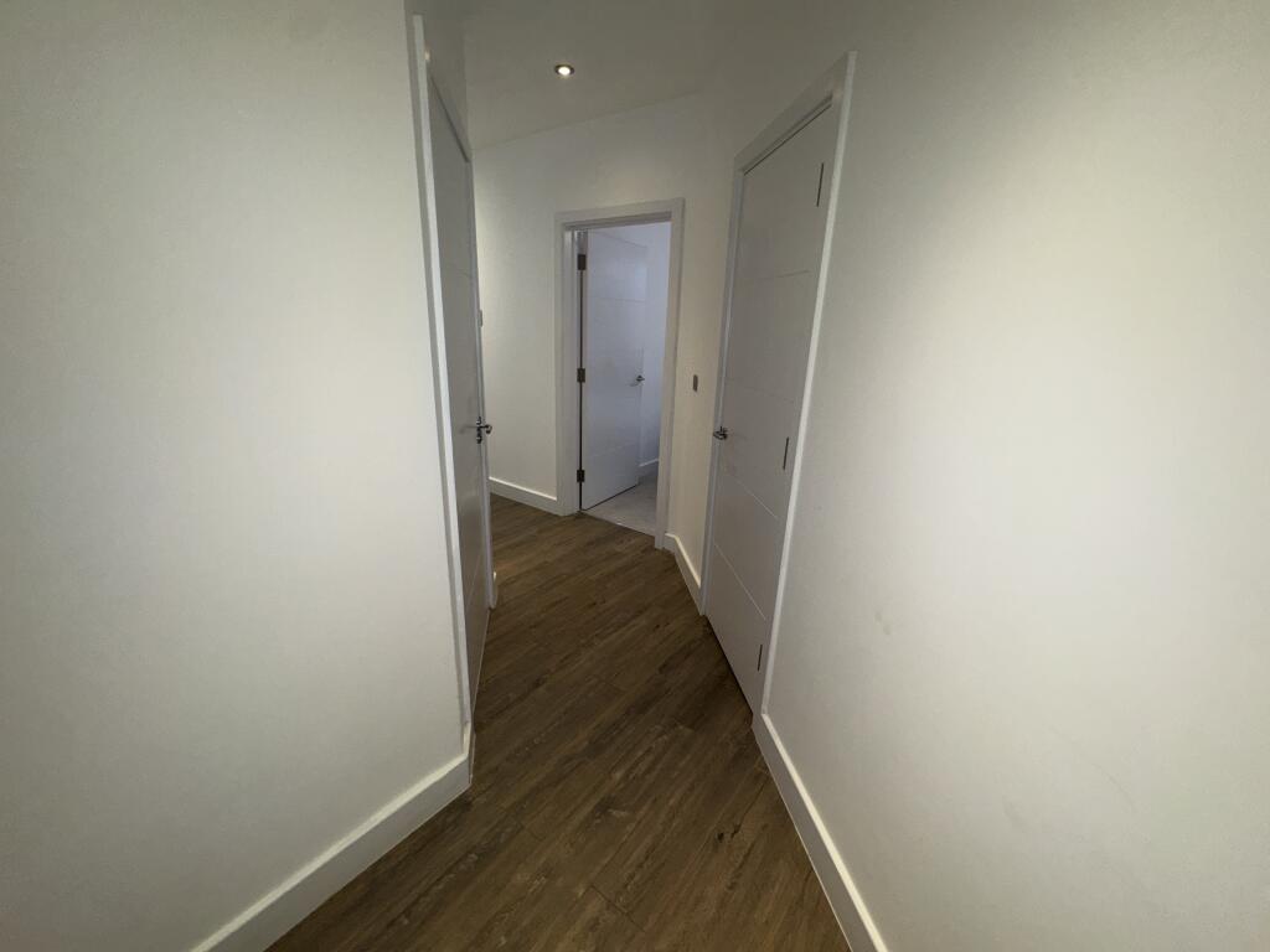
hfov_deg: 102.1
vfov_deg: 85.7
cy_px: 476
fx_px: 514
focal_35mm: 14
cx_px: 635
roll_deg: -2.2
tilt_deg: -17.1
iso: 80
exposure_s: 1/50
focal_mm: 2.22
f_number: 2.2
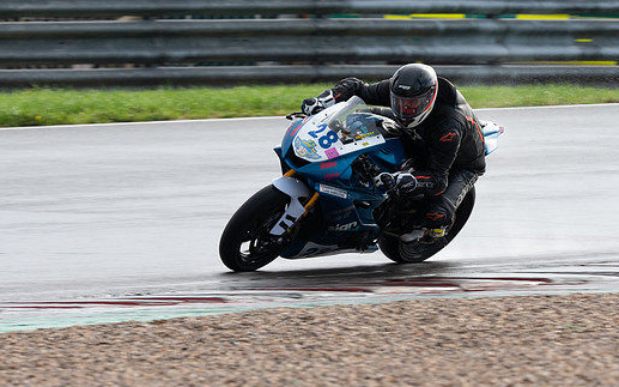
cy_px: 146
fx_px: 18200
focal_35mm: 1079
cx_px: 329
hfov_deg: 1.9
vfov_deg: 1.2
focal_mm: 600
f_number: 11
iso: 400
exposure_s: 1/400
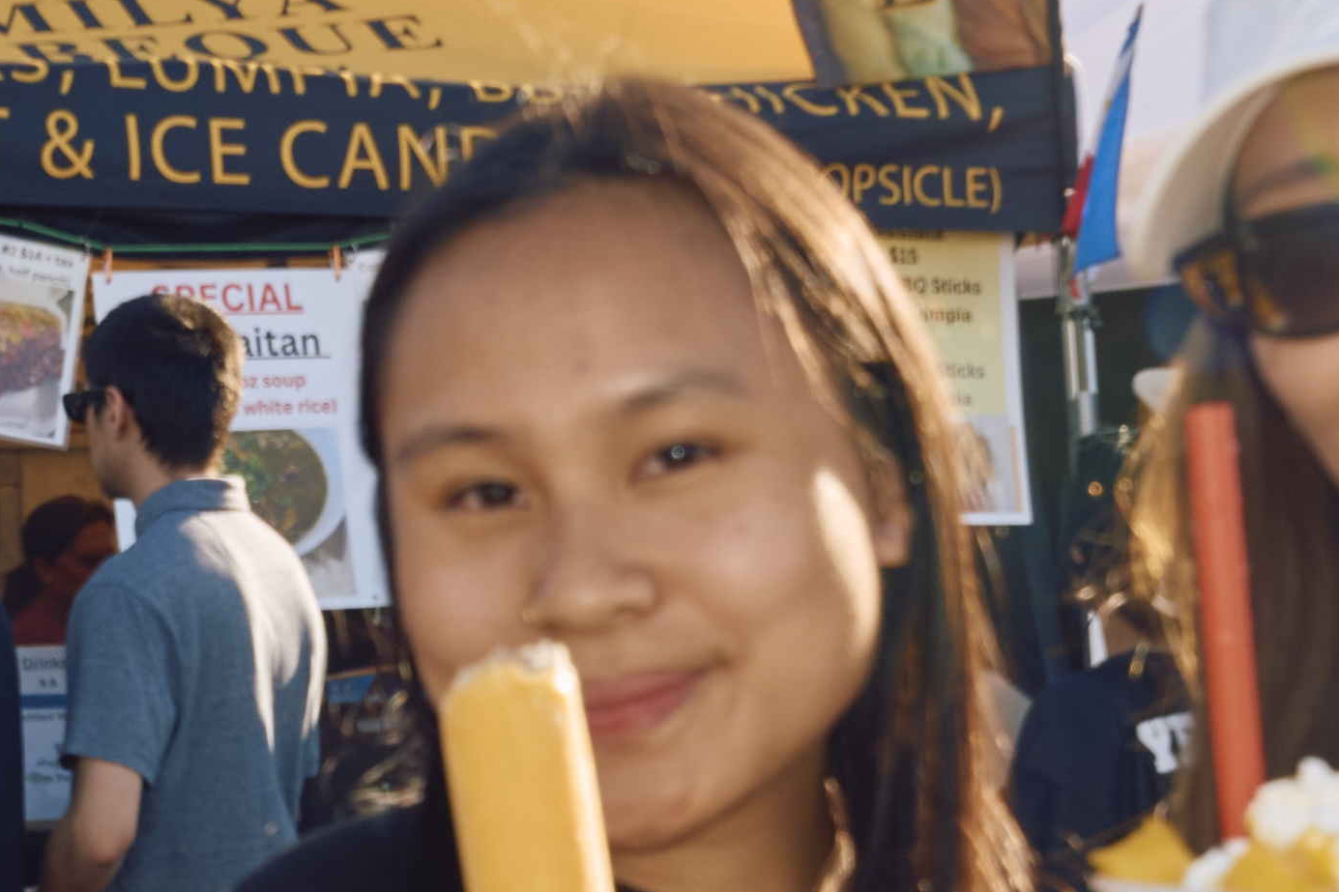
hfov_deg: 19.5
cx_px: 337
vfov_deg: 13.0
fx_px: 3867
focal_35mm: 104
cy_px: 899
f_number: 6.3
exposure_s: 1/160
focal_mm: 16
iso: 100
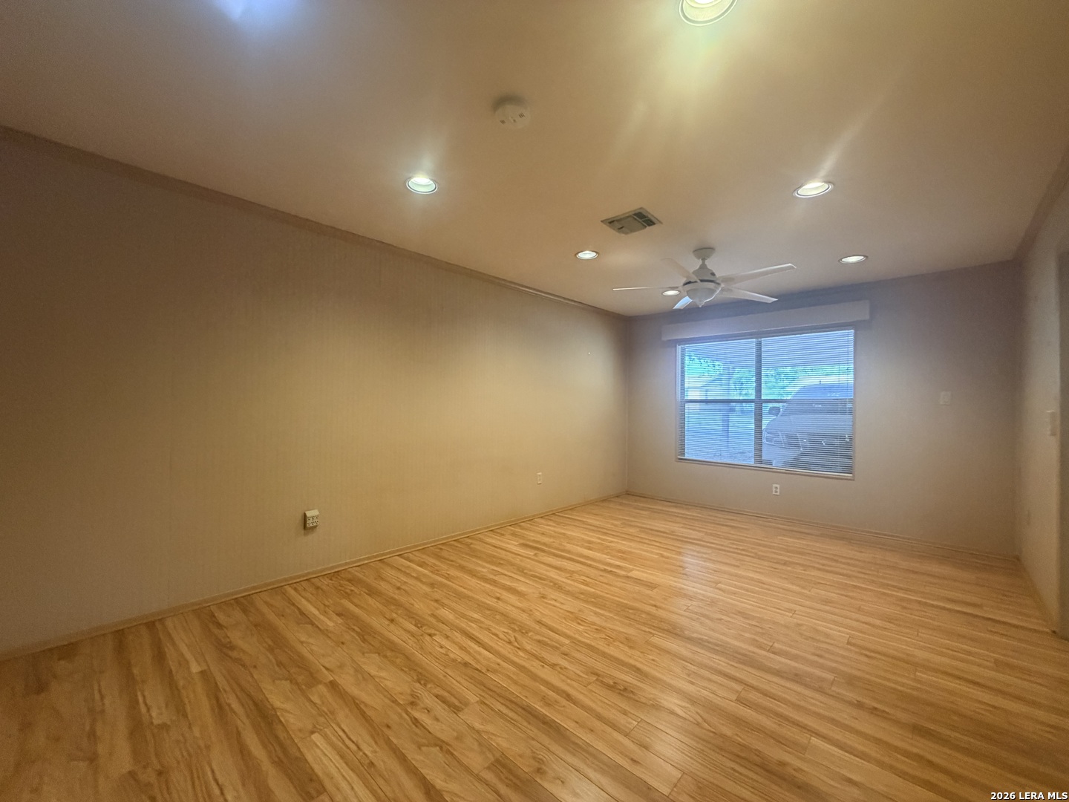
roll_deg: -0.1
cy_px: 401
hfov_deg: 102.1
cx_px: 534
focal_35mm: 14
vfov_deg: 85.7
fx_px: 432
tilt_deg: +0.5
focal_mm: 2.22
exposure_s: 1/60
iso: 500
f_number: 2.2
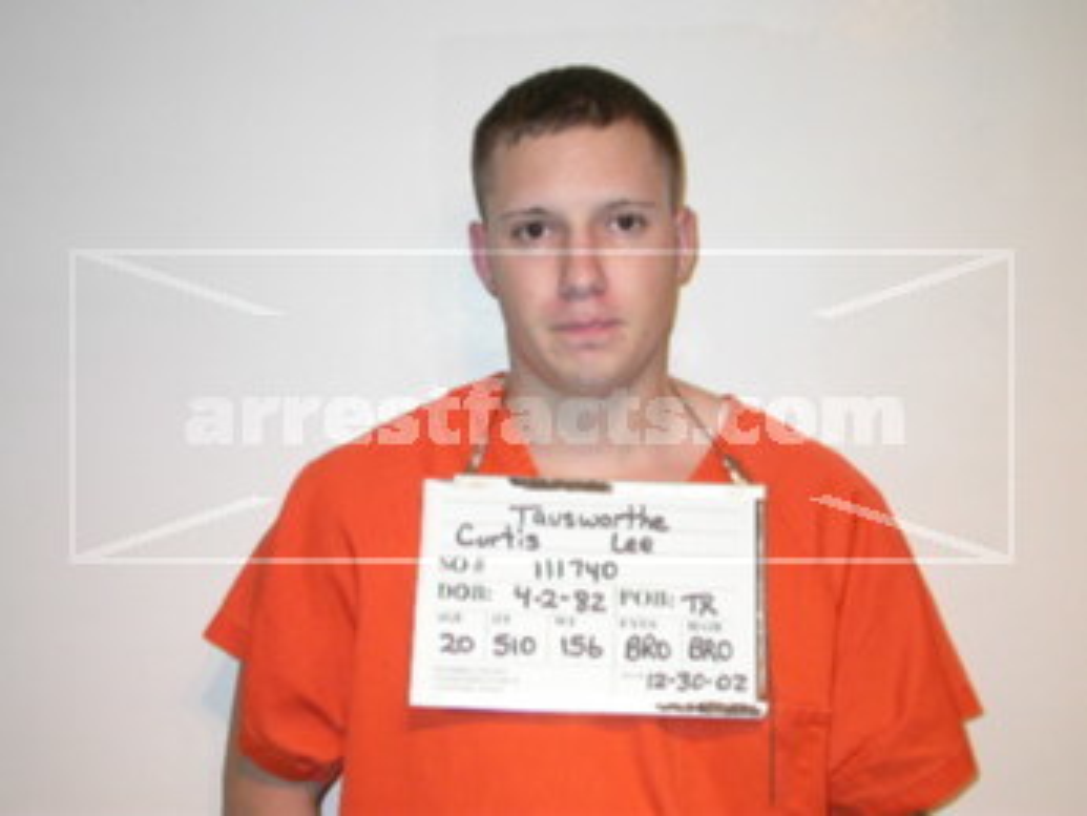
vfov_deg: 26.1
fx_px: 1759
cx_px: 544
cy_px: 408
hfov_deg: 34.3
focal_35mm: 56
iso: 100
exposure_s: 1/60.3
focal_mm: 11.6
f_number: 3
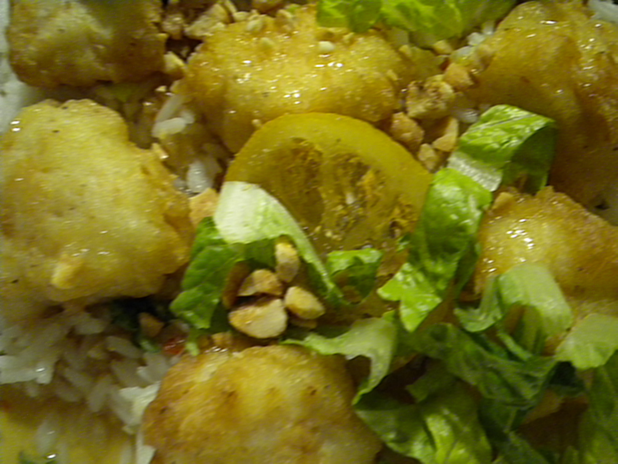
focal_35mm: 41
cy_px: 232
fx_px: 732
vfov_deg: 35.1
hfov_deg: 45.8
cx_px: 309
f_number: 3.5
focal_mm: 7.4
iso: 589
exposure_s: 1/8.8
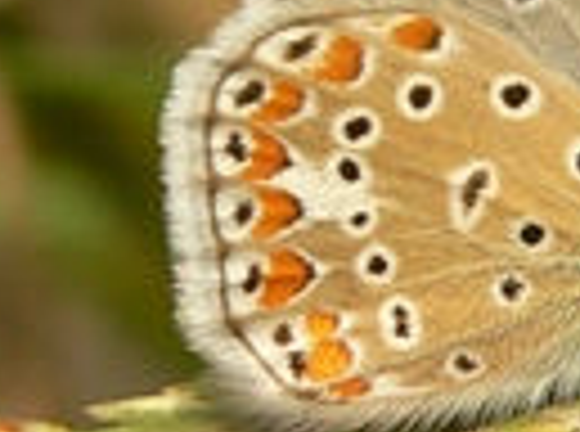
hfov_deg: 4.4
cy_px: 108
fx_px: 7485
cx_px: 504
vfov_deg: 3.3
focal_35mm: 448
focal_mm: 15
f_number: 4
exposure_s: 1/500
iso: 100
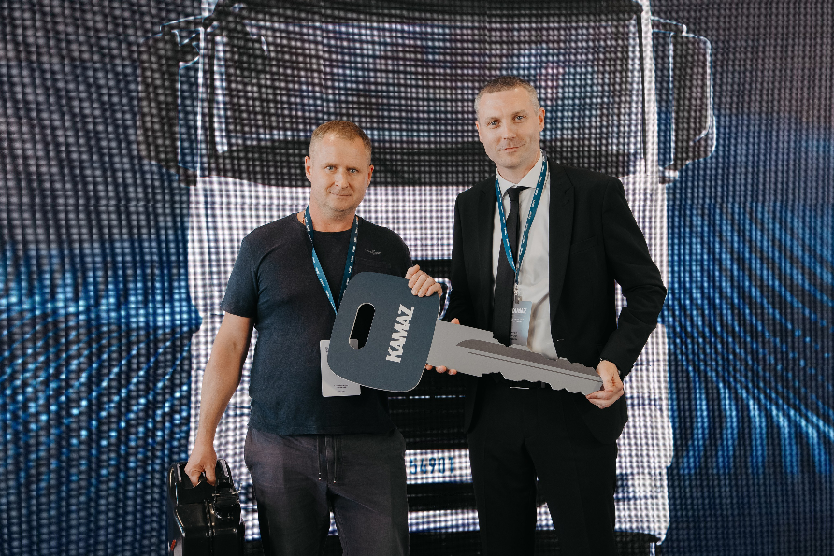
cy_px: 278
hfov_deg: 36.9
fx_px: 1251
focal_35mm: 54
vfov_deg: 25.1
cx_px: 417
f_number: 4.5
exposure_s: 1/125
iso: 500
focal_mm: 54
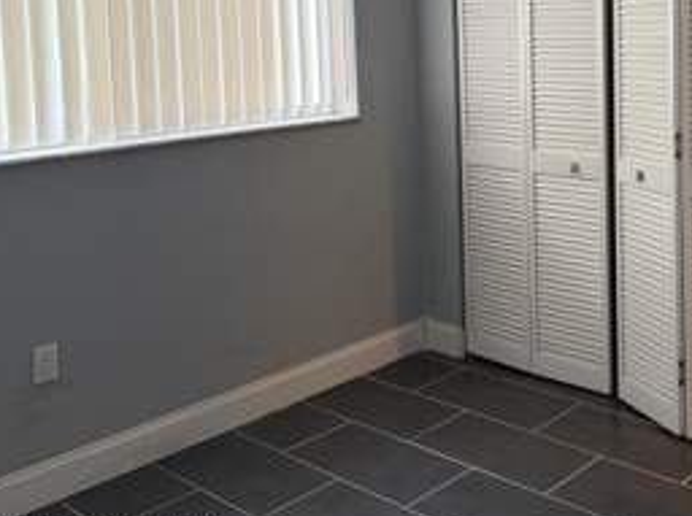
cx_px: 549
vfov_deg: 31.1
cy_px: 91
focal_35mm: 45
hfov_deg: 40.5
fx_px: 898
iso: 250
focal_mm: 6.76
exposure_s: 1/60
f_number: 1.78
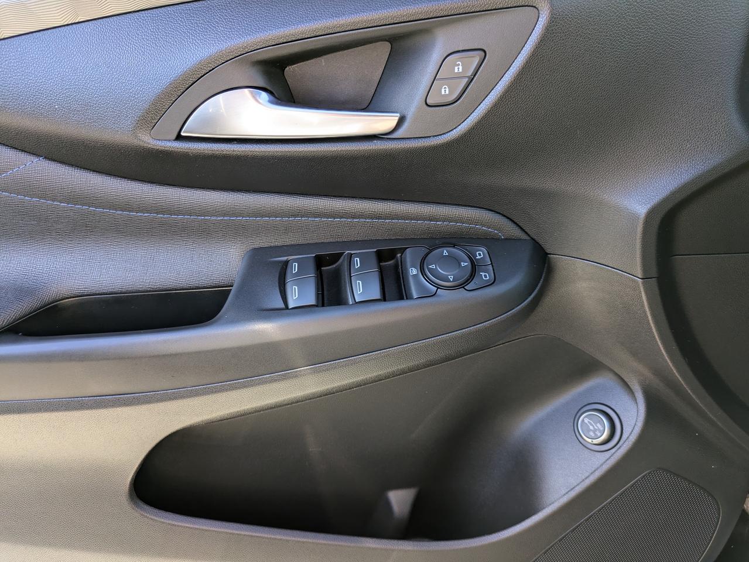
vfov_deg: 54.9
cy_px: 281
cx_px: 374
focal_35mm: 25
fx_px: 541
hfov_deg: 69.4
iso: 51
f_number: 1.89
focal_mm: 5.43
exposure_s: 1/100
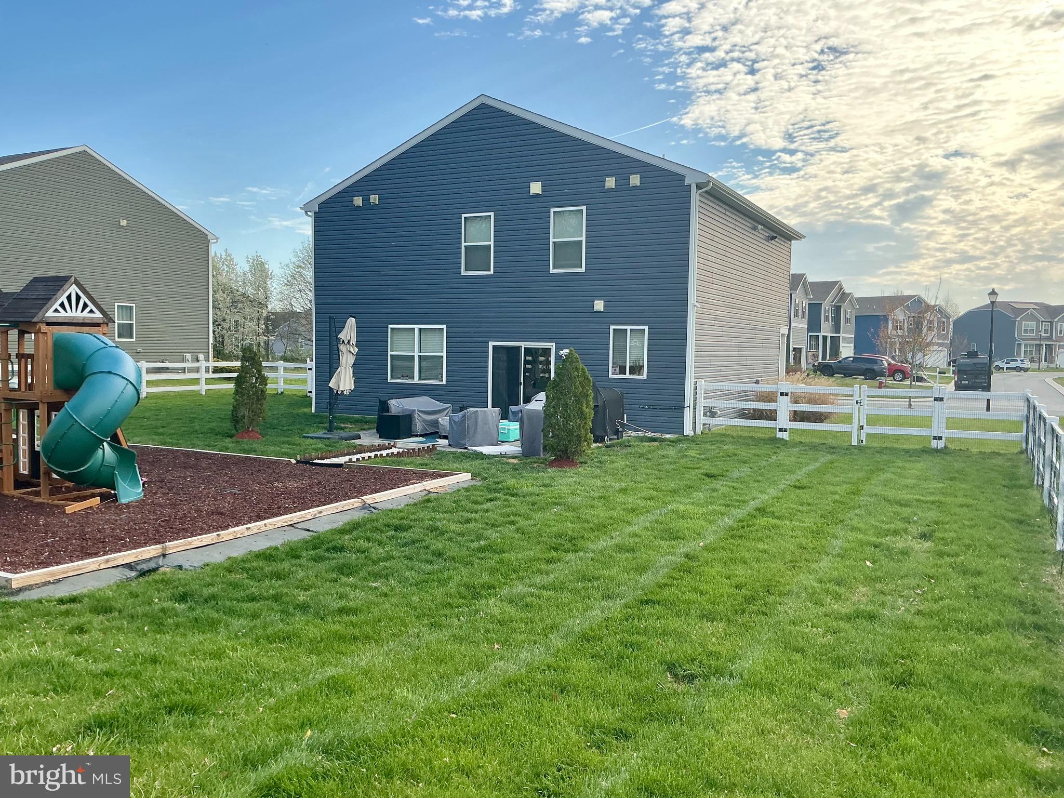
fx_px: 891
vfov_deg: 48.2
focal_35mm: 29
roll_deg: -0.8
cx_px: 532
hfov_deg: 61.7
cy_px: 399
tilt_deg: -2.8
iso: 25
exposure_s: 1/898
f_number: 1.8
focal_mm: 3
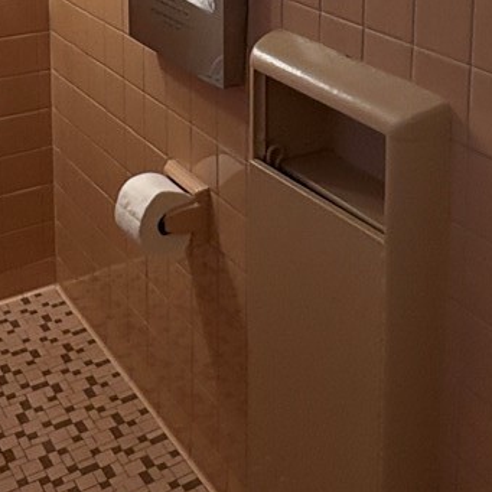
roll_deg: -0.7
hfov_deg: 29.5
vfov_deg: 26.4
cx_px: 302
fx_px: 933
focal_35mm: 58
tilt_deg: -8.6
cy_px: -95
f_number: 2.2
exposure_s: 1/134
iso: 100
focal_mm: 2.22
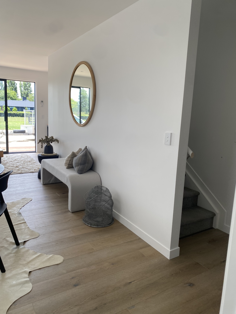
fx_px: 236
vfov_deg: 67.3
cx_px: 118
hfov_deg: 53.1
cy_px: 157
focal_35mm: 26
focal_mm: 4.25
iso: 32
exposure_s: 1/145
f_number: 1.8
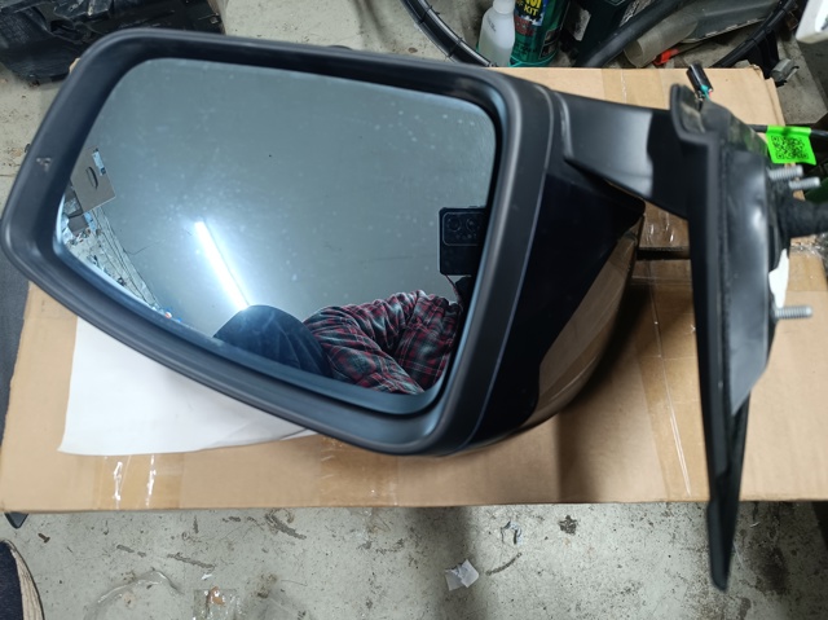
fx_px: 574
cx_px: 414
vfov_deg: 56.8
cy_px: 310
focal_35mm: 24
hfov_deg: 71.6
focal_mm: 6.14
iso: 1311
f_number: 1.65
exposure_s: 1/50
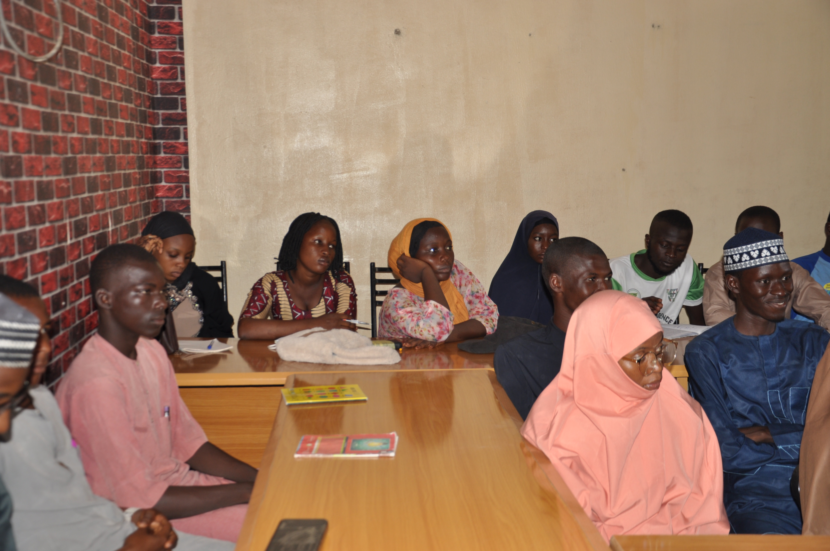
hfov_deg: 46.4
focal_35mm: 42
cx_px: 415
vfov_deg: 31.8
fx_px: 967
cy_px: 276
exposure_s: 1/60
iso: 200
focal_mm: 28
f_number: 4
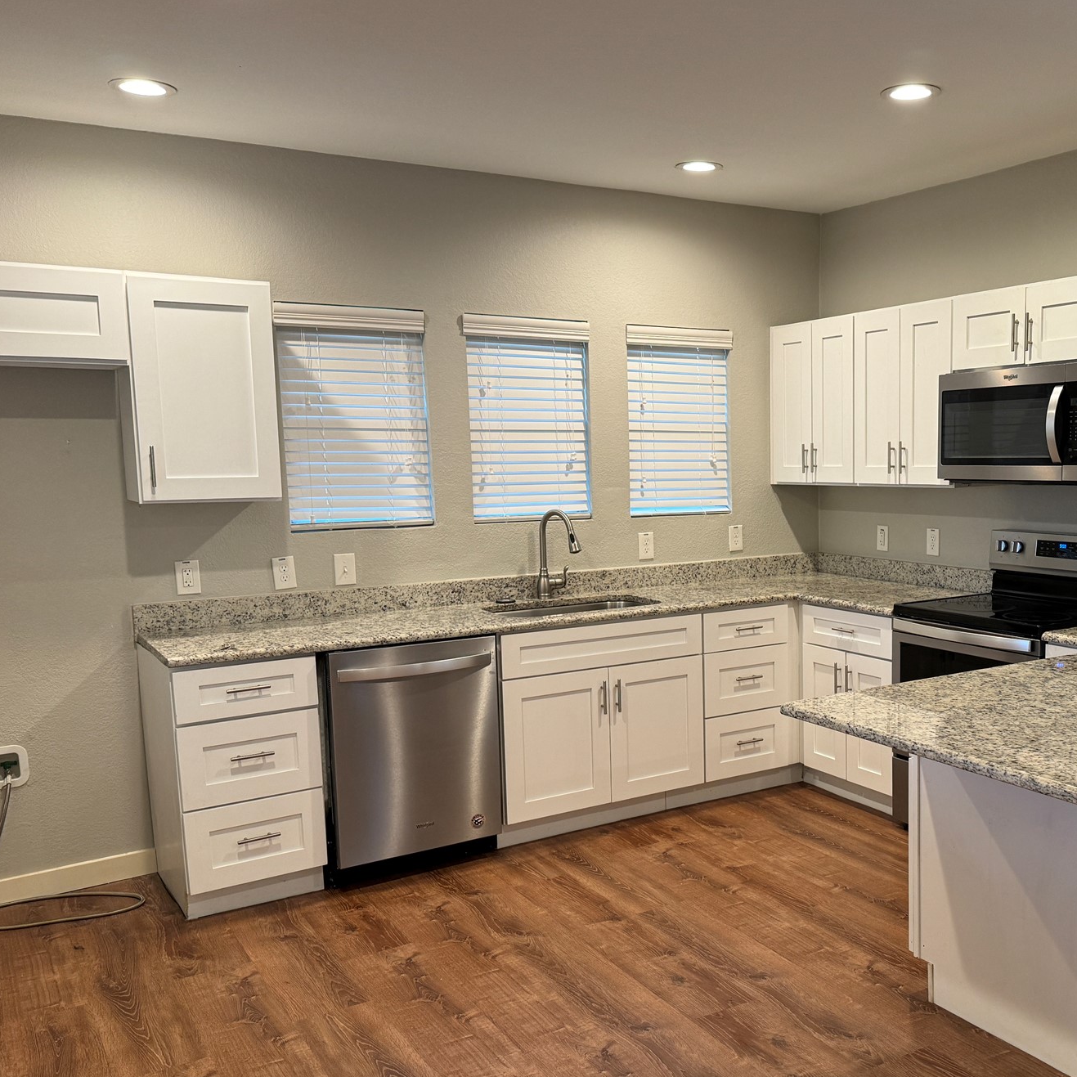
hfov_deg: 48.5
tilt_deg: -8.8
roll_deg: +0.0
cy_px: 610
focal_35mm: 33
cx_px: 753
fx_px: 1162
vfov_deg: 49.6
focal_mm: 6.86
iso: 200
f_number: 1.78
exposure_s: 1/60
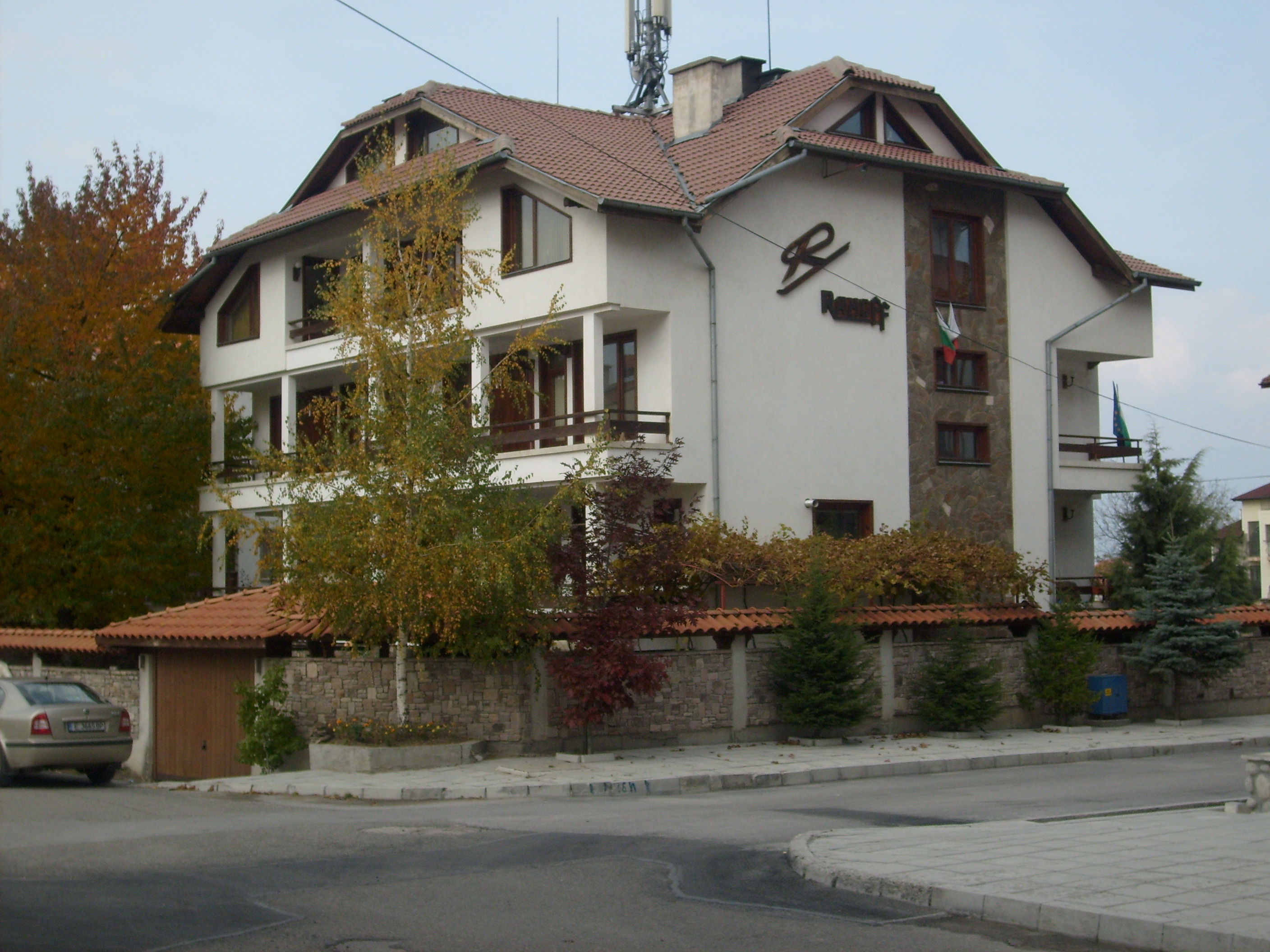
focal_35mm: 52
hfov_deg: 36.8
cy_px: 476
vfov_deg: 28.0
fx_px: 1908
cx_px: 635
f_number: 3.3
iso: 80
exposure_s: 1/750
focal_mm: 8.7
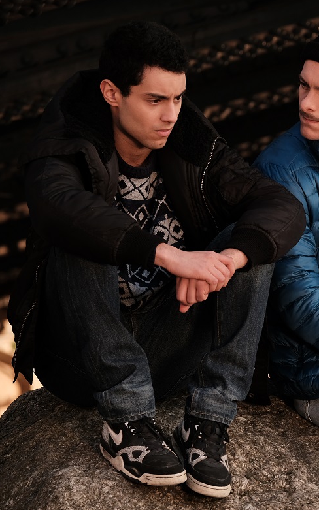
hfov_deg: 4.0
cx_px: 346
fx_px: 4577
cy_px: 258
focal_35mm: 329
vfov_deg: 6.4
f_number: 5
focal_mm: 140
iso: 400
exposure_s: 1/210
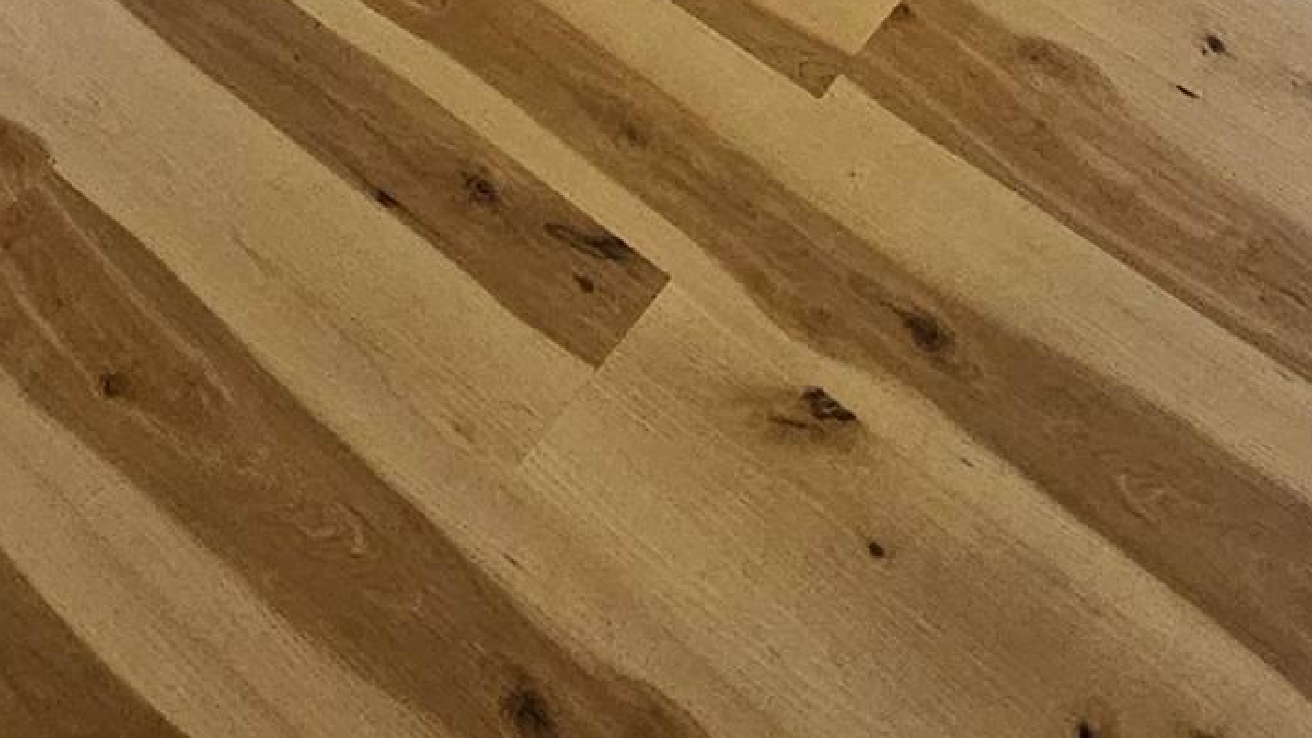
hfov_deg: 34.3
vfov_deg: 13.8
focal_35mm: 61
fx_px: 2122
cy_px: -1056
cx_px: 719
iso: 250
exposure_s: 1/60
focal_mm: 2.2
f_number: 2.2
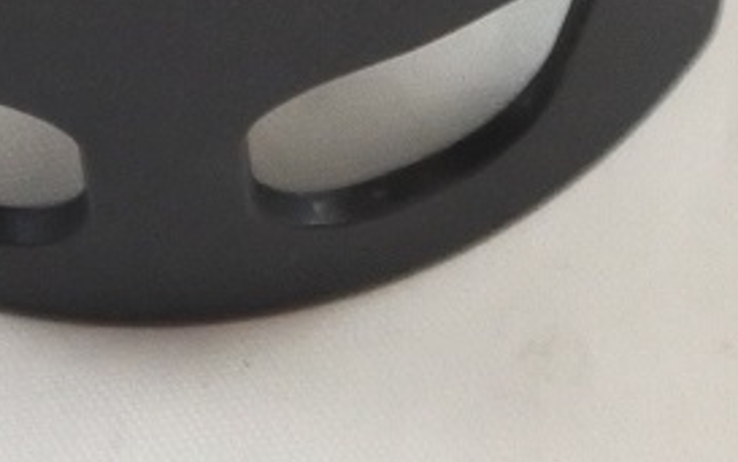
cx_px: 107
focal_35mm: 245
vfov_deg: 5.2
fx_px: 4931
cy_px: -713
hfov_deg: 8.5
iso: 640
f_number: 4.5
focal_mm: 16.1
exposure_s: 1/125
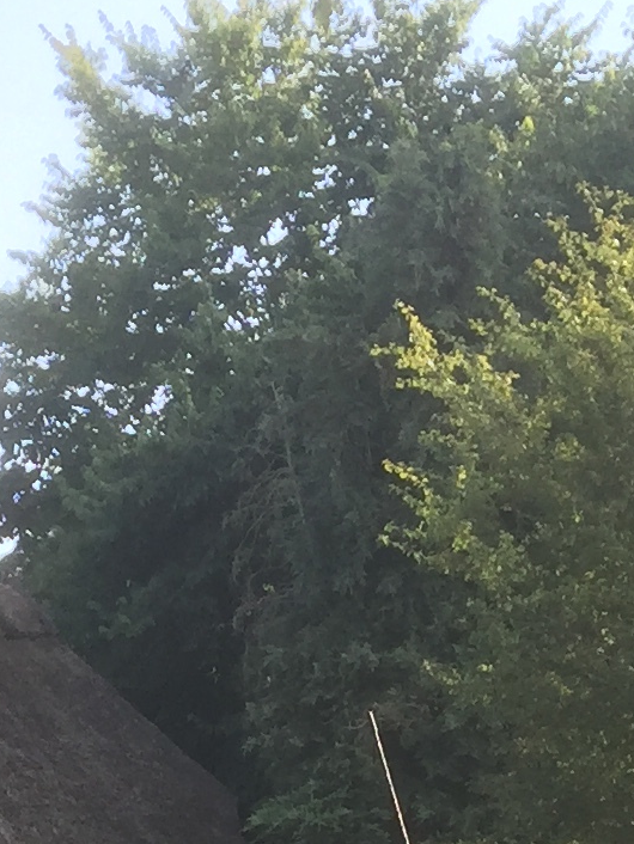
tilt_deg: -10.3
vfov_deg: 12.6
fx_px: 3270
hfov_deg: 11.1
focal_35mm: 134
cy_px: 1762
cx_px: 446
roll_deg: +2.5
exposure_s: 1/377
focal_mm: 4.15
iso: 32
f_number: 2.2
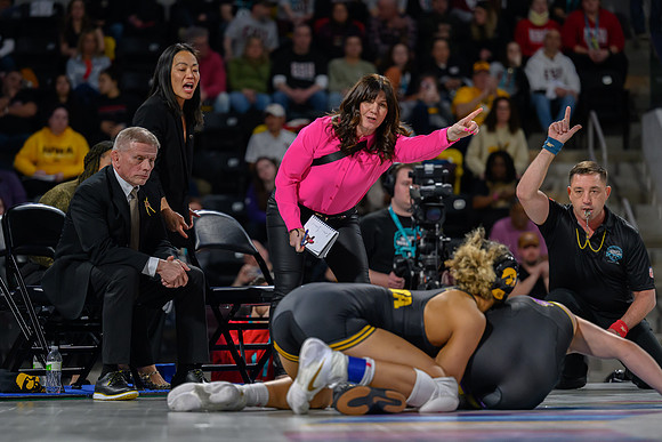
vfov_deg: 8.8
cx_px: 284
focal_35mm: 156
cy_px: 223
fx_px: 2864
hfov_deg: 13.2
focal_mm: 135
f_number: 2.8
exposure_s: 1/800
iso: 2800
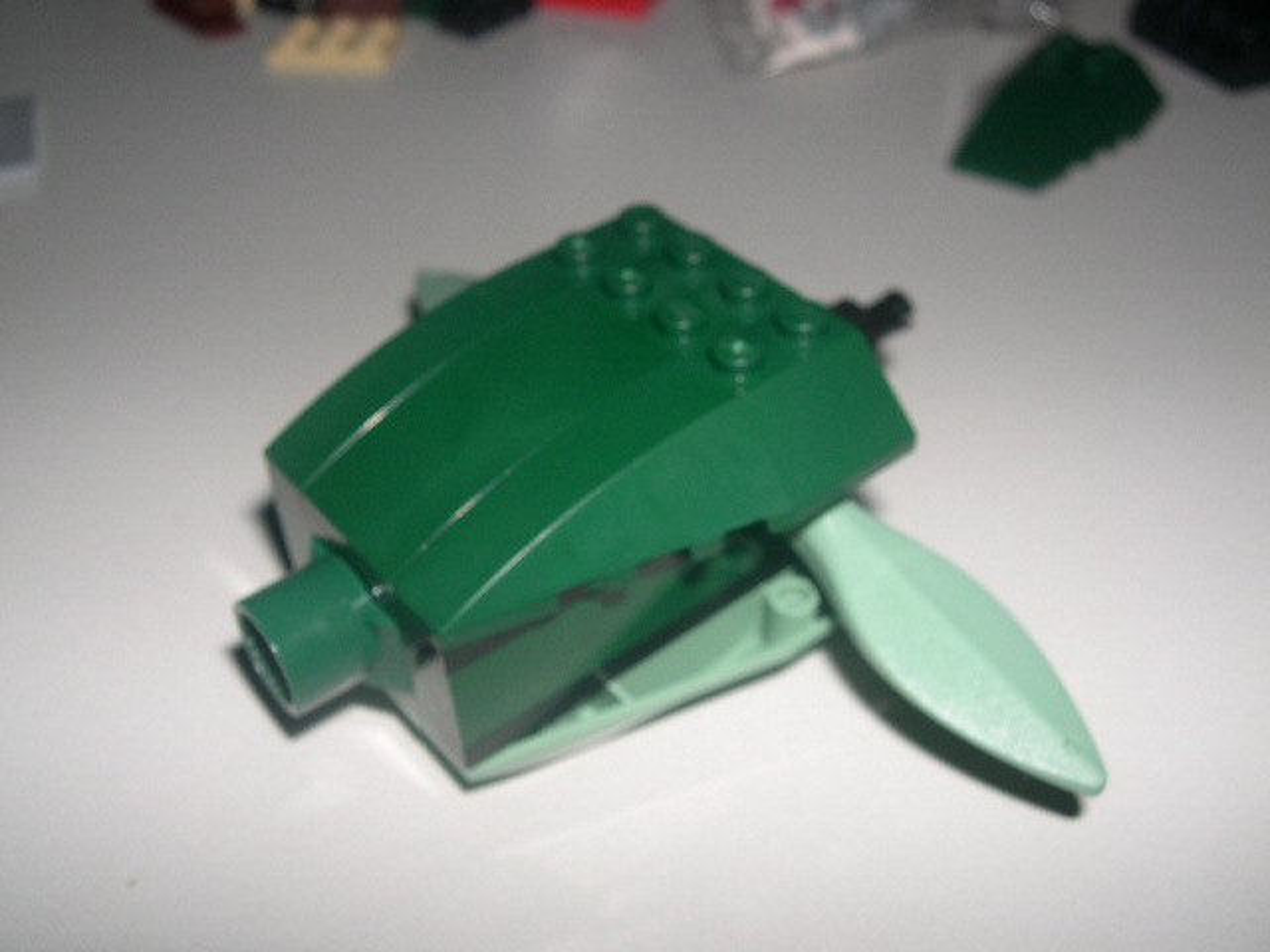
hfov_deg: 49.0
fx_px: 1394
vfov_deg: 37.7
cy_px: 476
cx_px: 635
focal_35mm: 38
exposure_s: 1/60
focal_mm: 8
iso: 100
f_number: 7.6
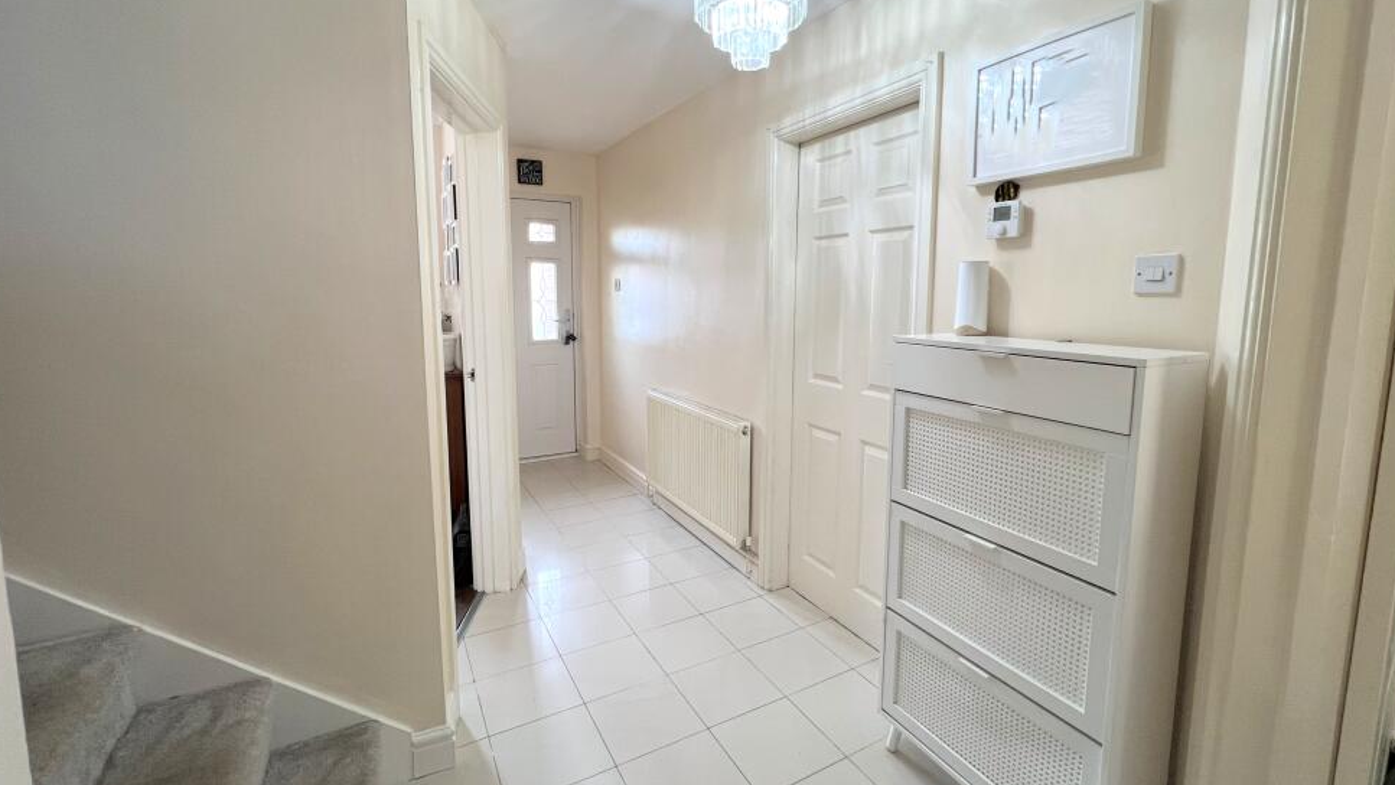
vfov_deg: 70.4
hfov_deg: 103.0
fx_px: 555
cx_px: 720
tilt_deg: -6.4
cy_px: 359
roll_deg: +0.5
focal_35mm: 15
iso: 160
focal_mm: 1.57
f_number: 1.8
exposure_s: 1/50
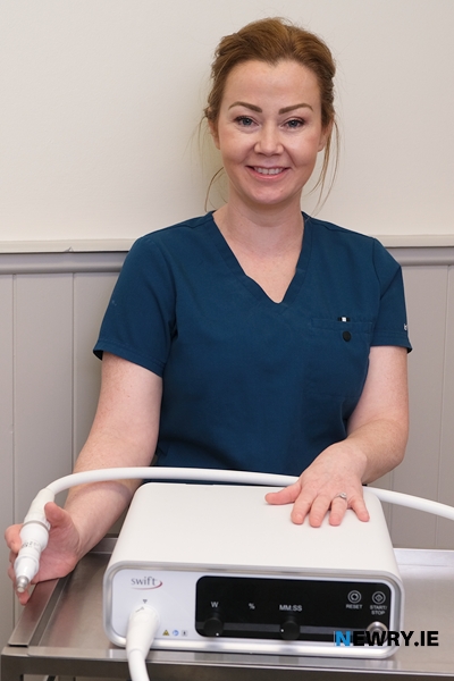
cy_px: 340
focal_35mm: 43
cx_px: 227
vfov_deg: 45.4
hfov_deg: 31.2
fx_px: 813
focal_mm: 28.9
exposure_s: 1/250
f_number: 3.2
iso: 400
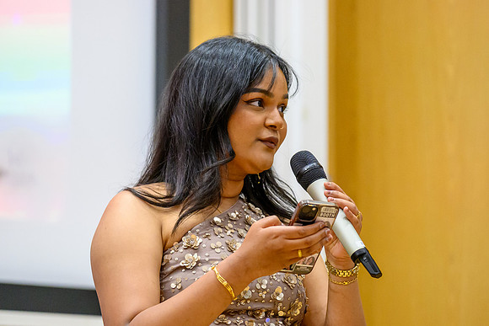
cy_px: 163
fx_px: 3167
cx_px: 244
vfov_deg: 5.9
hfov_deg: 8.8
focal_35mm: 233
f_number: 2.8
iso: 5600
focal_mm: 150
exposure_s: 1/400
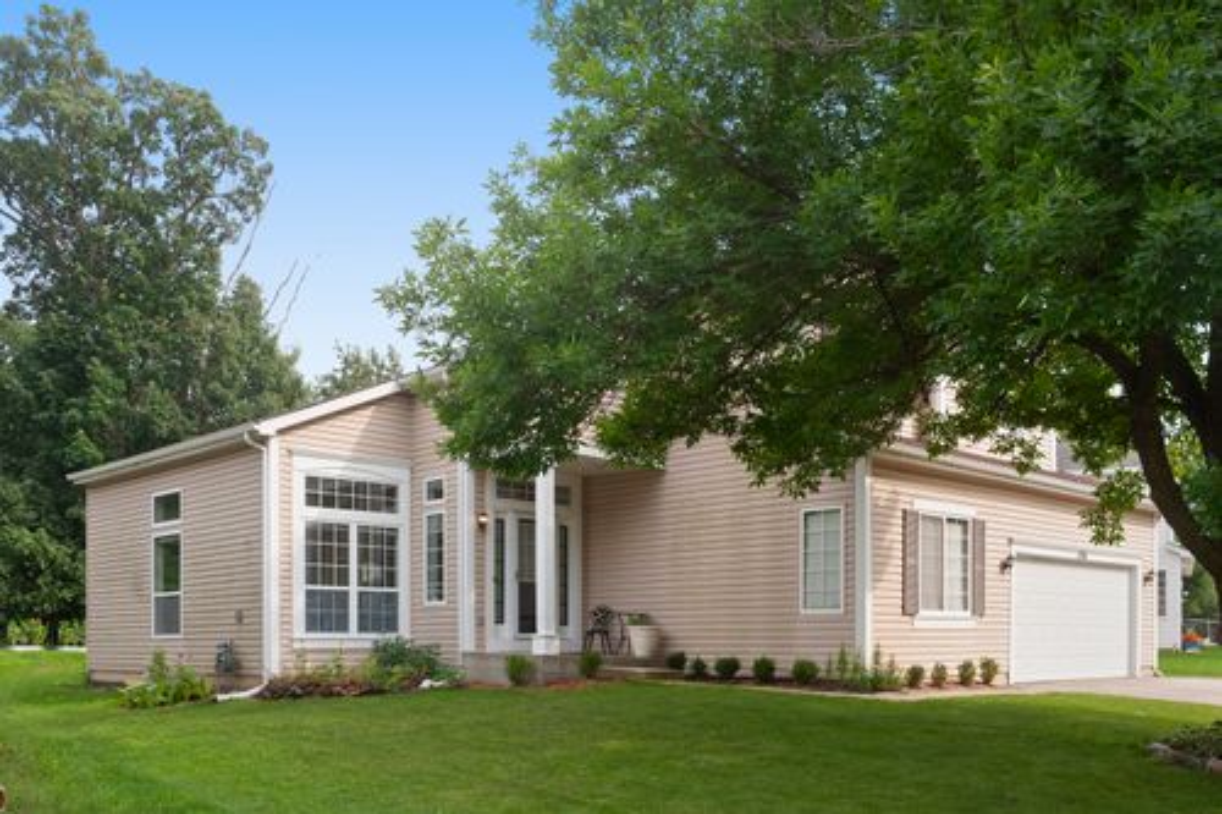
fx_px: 1086
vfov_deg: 41.1
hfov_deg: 58.7
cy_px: 407
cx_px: 611
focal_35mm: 32
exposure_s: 1/400
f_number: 8
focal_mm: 32
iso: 400
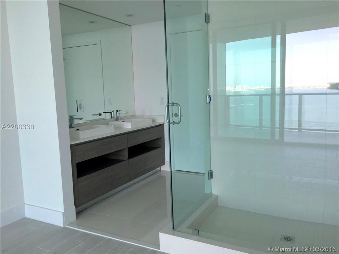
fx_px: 284
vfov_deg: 48.2
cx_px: 170
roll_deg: +1.9
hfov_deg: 61.7
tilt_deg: -5.7
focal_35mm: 29
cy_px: 127
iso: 32
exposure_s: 1/120
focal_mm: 4.15
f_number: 2.2
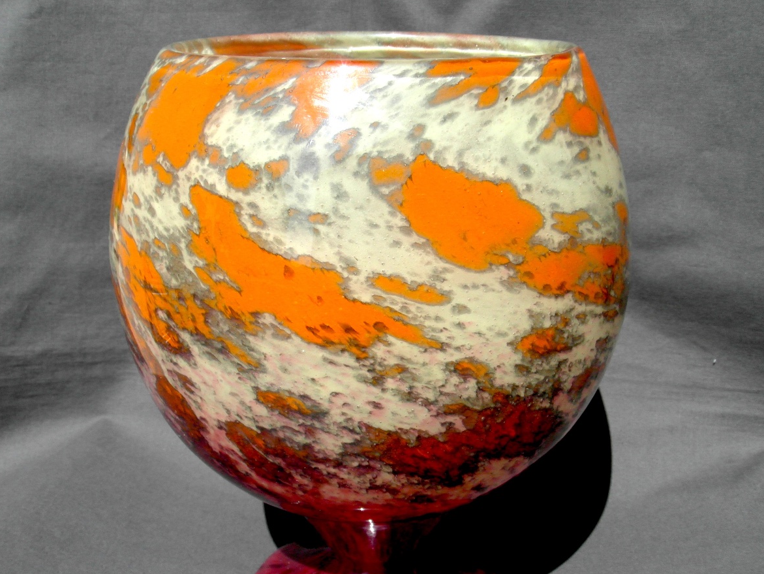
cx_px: 373
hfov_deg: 44.8
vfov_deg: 34.4
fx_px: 927
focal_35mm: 42
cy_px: 291
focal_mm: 6.8
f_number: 5.8
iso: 80
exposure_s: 1/500
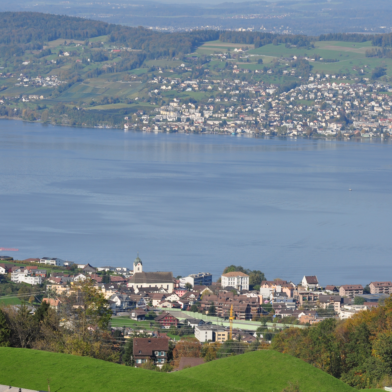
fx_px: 2716
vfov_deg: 8.3
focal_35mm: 212
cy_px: 196
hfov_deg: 8.2
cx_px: 266
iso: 200
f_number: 11
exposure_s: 1/400
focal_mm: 110
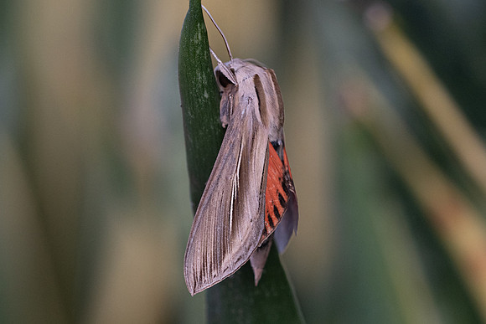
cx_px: 243
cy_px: 175
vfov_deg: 5.7
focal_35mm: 243
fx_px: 3285
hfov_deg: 8.5
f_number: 5.6
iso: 1250
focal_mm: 150
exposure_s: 1/320
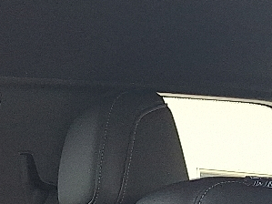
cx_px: -145
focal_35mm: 134
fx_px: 1053
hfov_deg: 13.8
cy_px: 460
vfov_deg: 9.9
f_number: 1.8
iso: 41
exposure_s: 1/120
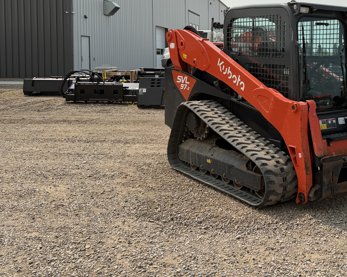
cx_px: 267
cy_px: 74
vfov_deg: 34.3
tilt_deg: -3.2
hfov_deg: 41.4
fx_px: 442
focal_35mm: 43
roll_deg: -2.2
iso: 100
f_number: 1.78
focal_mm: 6.76
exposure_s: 1/5319
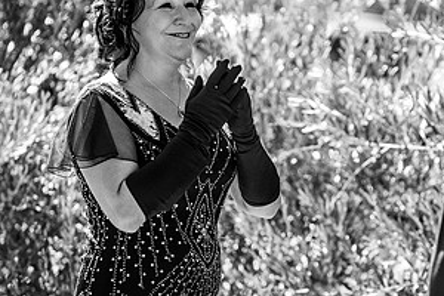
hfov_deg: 5.6
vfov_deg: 3.7
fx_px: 4526
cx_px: 312
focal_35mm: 367
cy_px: 135
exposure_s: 1/1250
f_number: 4
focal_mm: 190
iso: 500
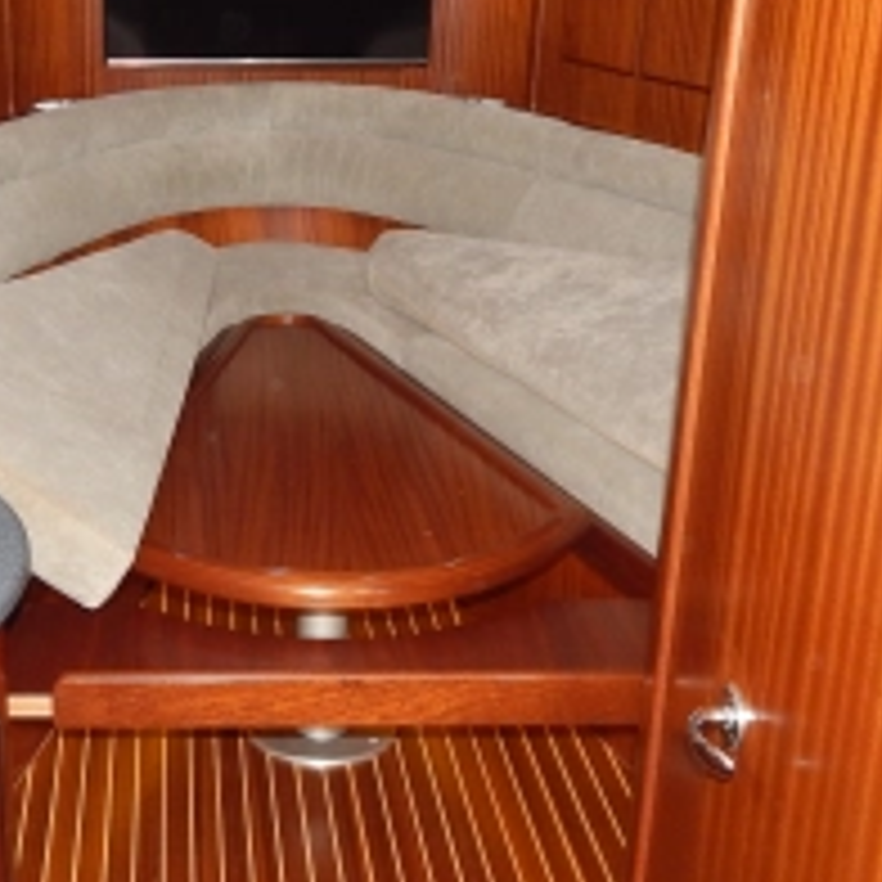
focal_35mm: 57
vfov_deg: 30.0
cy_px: 452
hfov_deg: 29.4
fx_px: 1643
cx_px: 180
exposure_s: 1/30
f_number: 3
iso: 200
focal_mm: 4
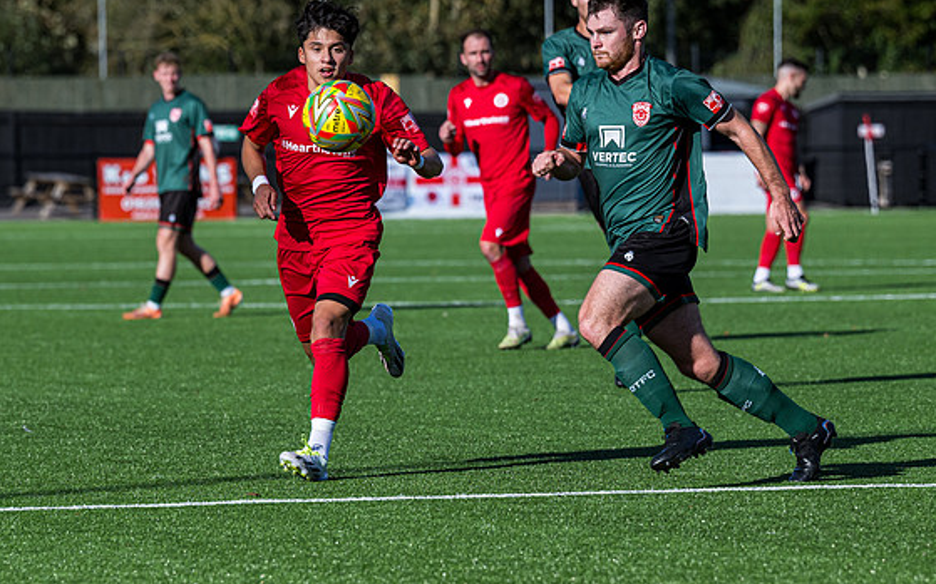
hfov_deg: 8.1
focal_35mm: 259
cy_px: 308
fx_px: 6605
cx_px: 346
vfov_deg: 5.1
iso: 200
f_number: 4
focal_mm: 135
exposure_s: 1/3200
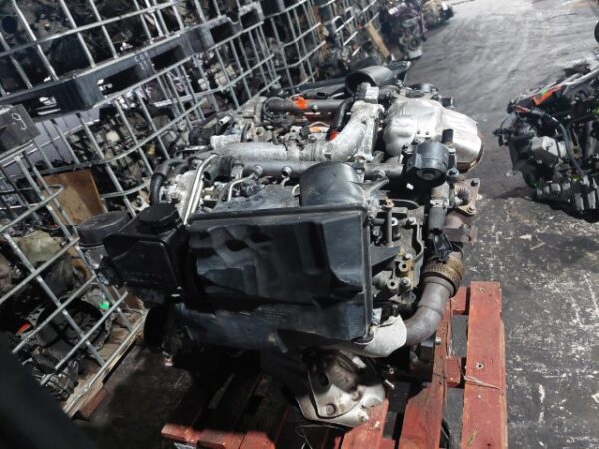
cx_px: 300
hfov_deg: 69.4
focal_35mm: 25
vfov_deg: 54.9
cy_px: 224
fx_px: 433
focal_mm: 5.23
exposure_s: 1/25
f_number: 1.8
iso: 500
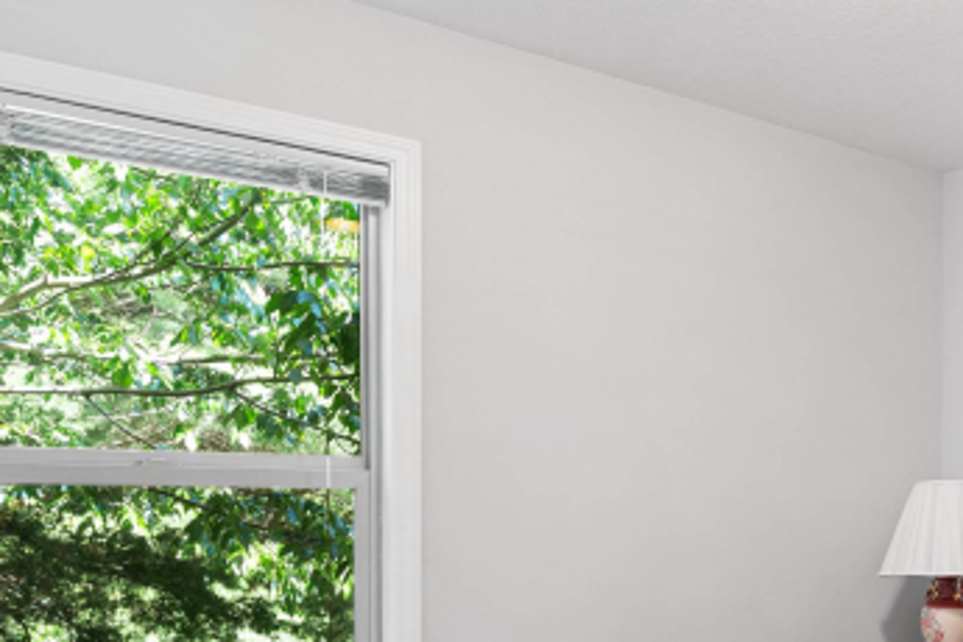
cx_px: 907
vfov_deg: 34.3
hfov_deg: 45.7
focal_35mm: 37
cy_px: 558
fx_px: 990
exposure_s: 1/1.25
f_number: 6.3
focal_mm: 17
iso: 640
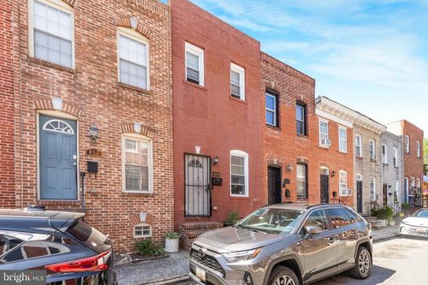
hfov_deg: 104.3
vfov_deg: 81.2
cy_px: 142
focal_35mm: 14
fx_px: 166
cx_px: 214
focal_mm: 14
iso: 400
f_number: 8
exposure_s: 1/250
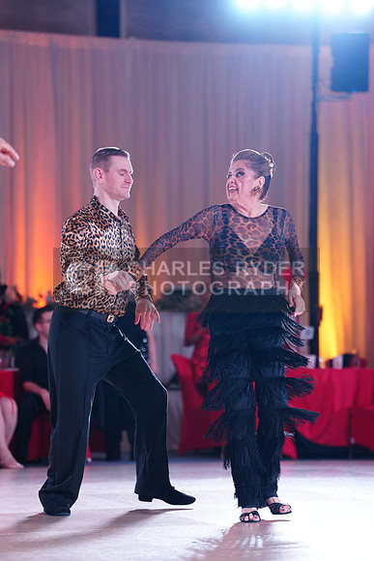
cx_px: 187
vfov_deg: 17.6
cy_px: 280
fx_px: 1806
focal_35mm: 116
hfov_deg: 11.8
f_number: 2.8
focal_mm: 116
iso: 2000
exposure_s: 1/500
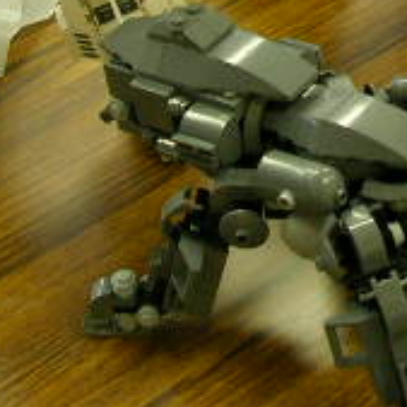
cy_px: -169
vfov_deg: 13.1
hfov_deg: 13.6
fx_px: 1689
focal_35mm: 127
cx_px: 393
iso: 100
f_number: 3.5
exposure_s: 1/16
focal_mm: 5.8
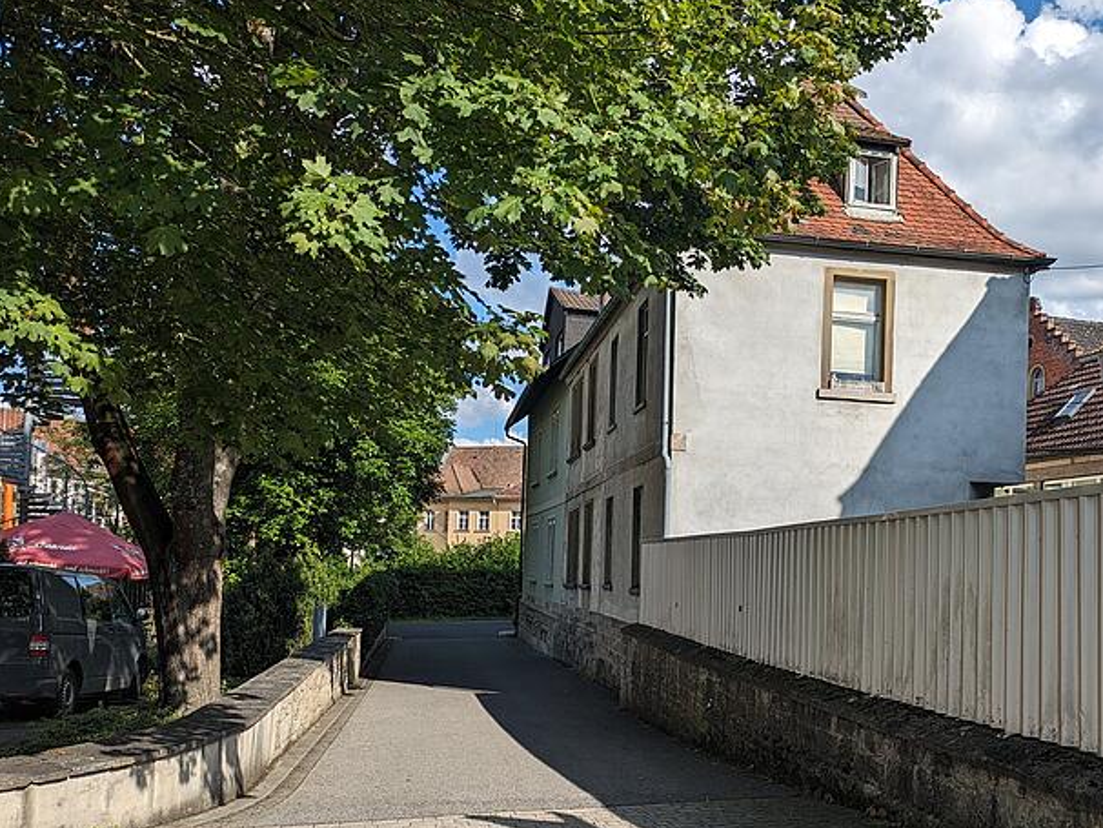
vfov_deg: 42.7
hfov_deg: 54.9
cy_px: 508
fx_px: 1052
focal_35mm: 33
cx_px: 666
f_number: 1.89
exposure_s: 1/1869
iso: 43
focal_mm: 5.43
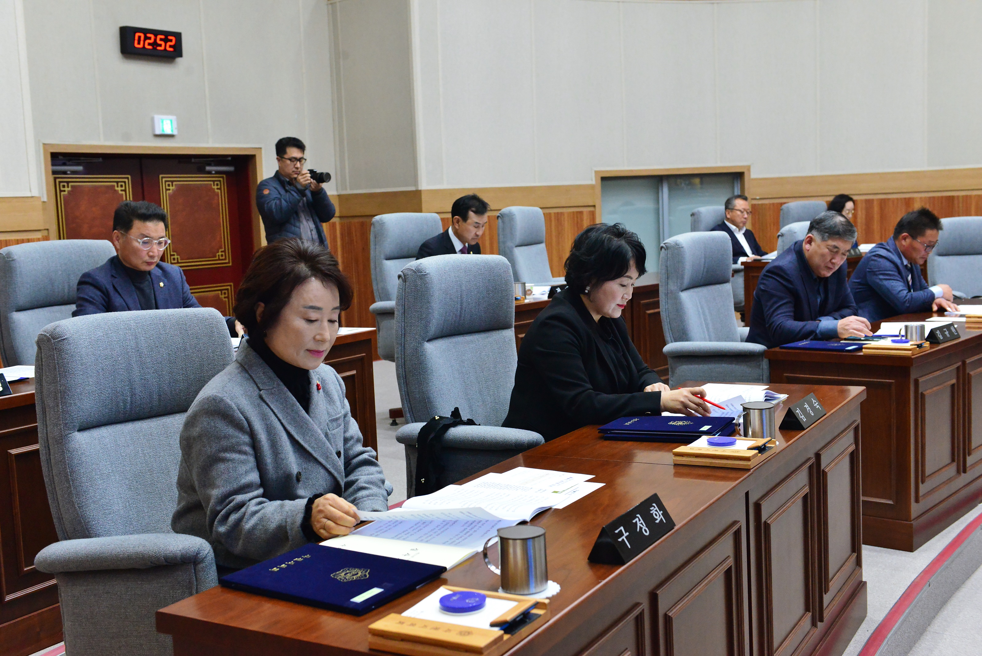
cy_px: 328
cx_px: 491
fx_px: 1091
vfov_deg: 33.4
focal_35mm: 40
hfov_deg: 48.4
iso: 5000
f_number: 5.6
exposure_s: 1/160
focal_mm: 40
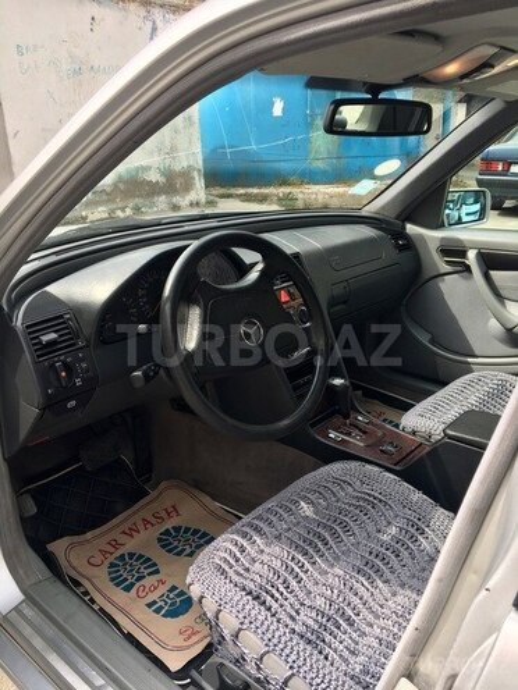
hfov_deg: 48.2
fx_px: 579
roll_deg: +1.1
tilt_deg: -19.4
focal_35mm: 29
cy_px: 345
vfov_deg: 61.7
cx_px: 259
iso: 25
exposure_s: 1/345
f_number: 2.2
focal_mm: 4.15
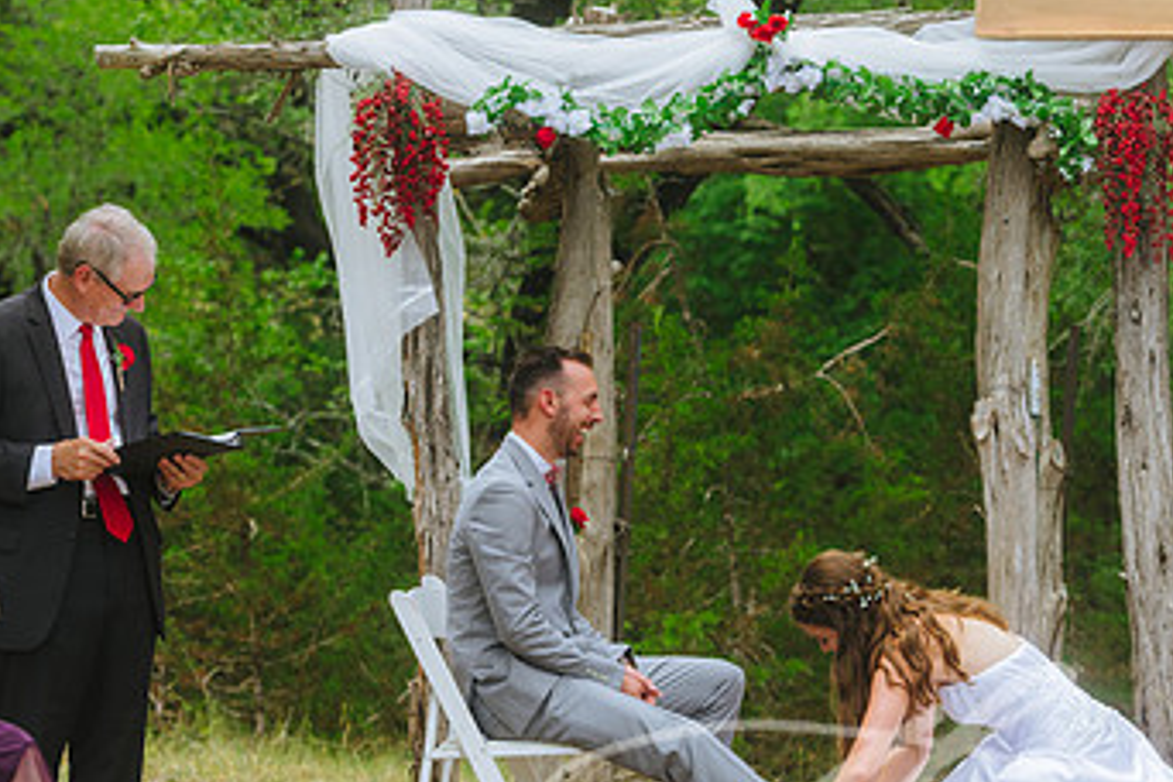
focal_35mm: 173
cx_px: 878
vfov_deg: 7.9
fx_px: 5636
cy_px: 468
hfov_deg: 11.8
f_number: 3.2
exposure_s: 1/1000
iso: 160
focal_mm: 102
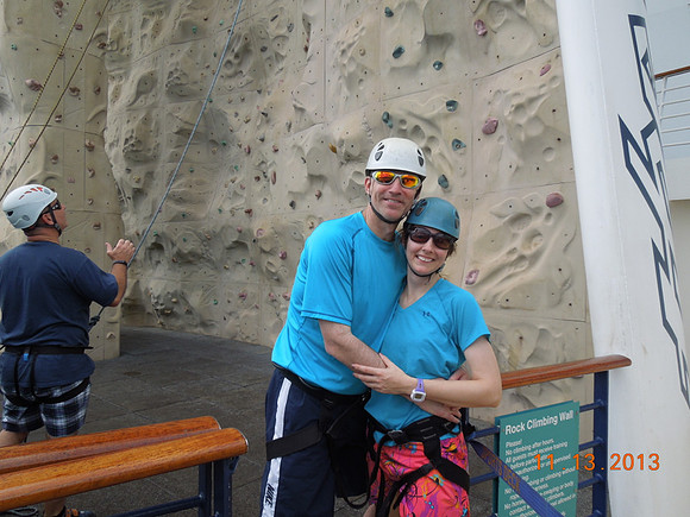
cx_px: 345
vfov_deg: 54.9
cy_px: 258
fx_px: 498
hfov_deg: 69.4
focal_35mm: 25
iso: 100
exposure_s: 1/250
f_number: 3.3
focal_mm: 4.5
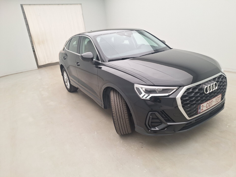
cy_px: 88
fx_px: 157
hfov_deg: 73.9
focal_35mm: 23
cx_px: 118
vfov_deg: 58.9
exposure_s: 1/100
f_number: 1.8
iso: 50
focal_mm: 5.54
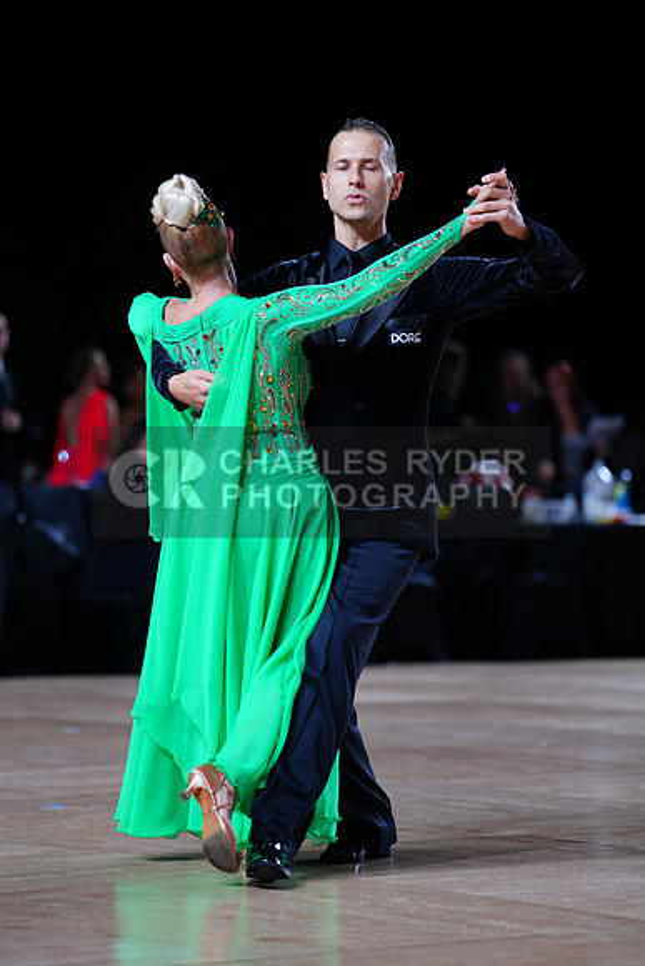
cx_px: 322
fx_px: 4243
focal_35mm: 158
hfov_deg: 8.7
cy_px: 483
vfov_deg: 13.0
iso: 500
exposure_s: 1/500
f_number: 2.8
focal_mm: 158
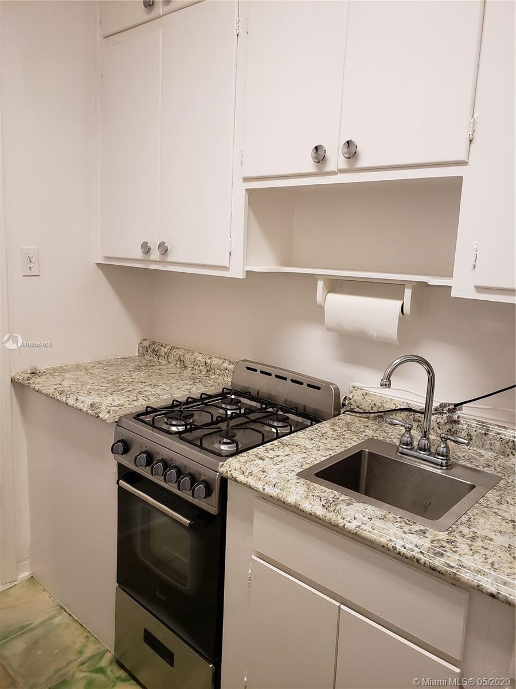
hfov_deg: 53.1
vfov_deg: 67.3
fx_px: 517
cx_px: 258
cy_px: 344
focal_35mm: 26
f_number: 2.4
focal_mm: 4.3
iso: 250
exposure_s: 1/60
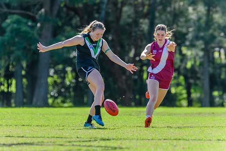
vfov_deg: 3.1
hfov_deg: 4.6
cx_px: 109
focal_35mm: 450
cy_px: 74
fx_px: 2828
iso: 800
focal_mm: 420
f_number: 6.3
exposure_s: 1/1250
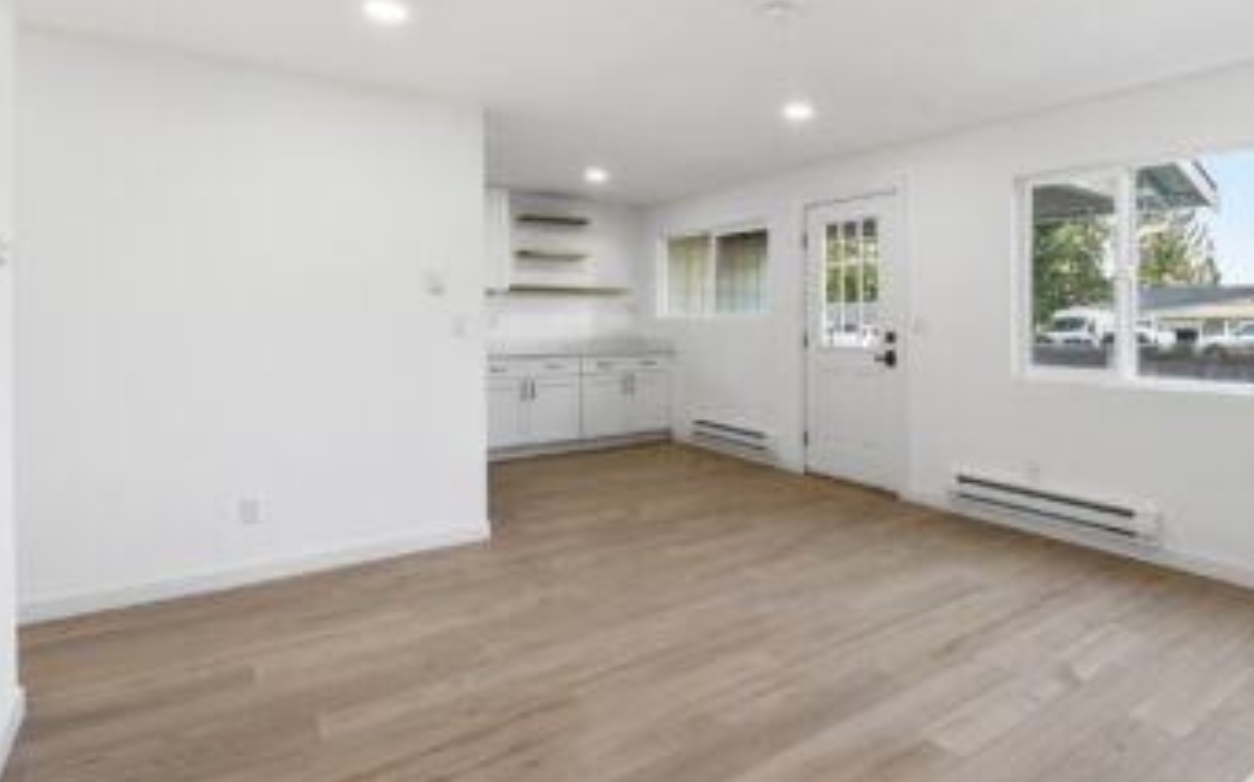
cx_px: 716
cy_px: 334
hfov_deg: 90.5
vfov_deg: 64.6
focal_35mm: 18
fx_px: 615
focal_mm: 10
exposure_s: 1/30
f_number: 9
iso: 100
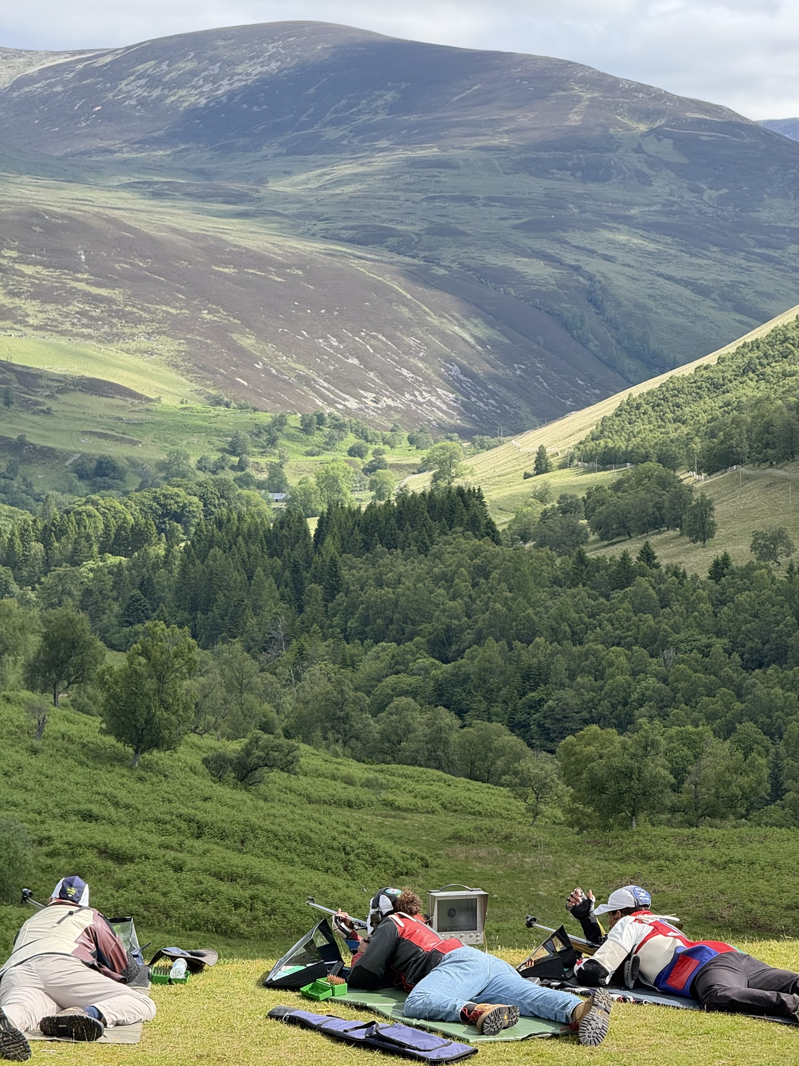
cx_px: 400
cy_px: 533
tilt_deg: -1.2
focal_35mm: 120
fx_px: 3693
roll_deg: -0.9
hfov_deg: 12.3
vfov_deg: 16.4
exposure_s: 1/728
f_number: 2.8
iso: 64
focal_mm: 15.66
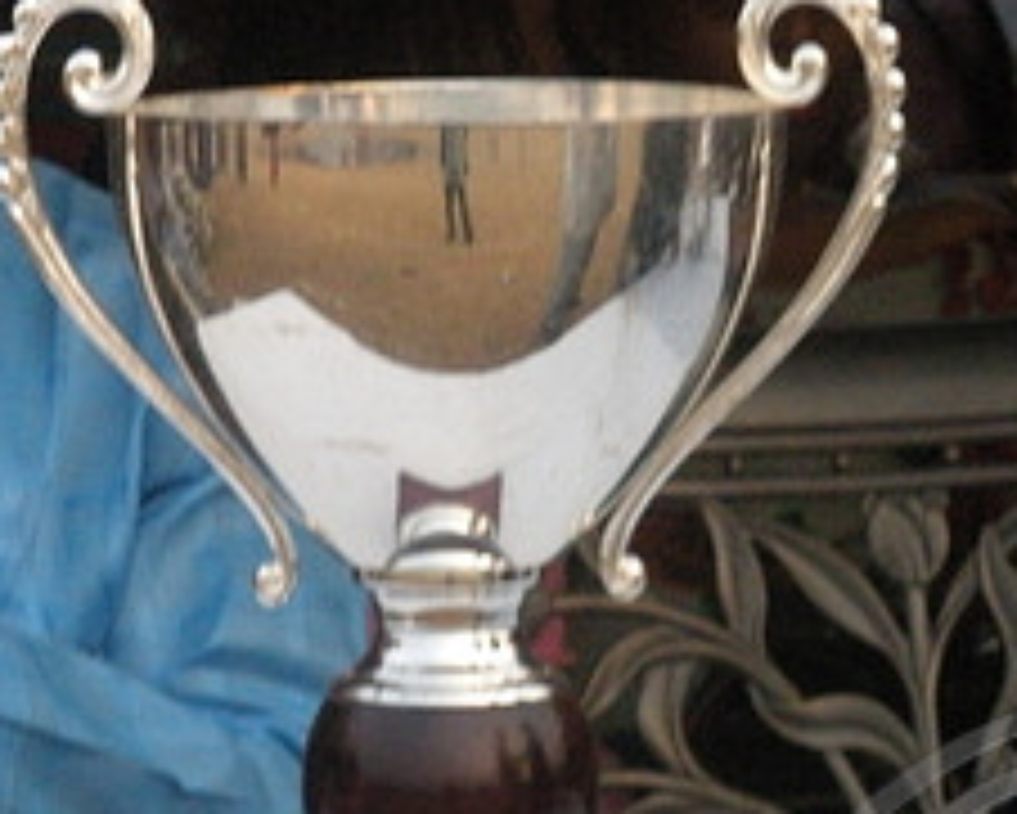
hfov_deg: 6.4
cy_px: 650
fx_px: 9124
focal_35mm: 303
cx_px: 364
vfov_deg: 5.1
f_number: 5.3
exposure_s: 1/94
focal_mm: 21.2
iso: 400
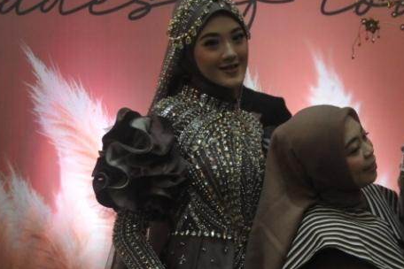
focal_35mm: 76
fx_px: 853
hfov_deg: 26.0
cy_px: 201
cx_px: 346
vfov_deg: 17.8
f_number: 3.8
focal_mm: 24
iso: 1250
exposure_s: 1/80
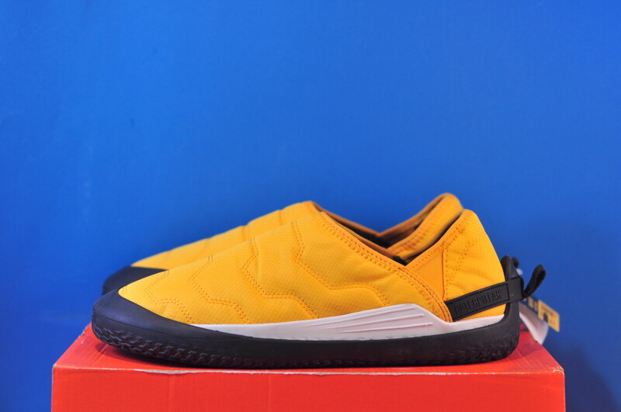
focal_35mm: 75
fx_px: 1292
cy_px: 206
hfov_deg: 27.0
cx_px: 310
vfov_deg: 18.1
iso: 250
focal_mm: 50
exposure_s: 1/320
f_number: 2.8
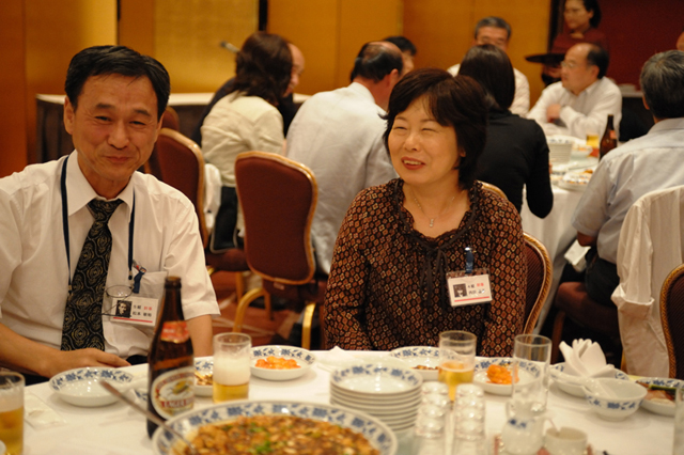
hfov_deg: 32.4
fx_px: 1177
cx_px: 342
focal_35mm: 62
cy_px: 228
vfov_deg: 21.9
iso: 4500
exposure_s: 1/125
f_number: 2.8
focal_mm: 62
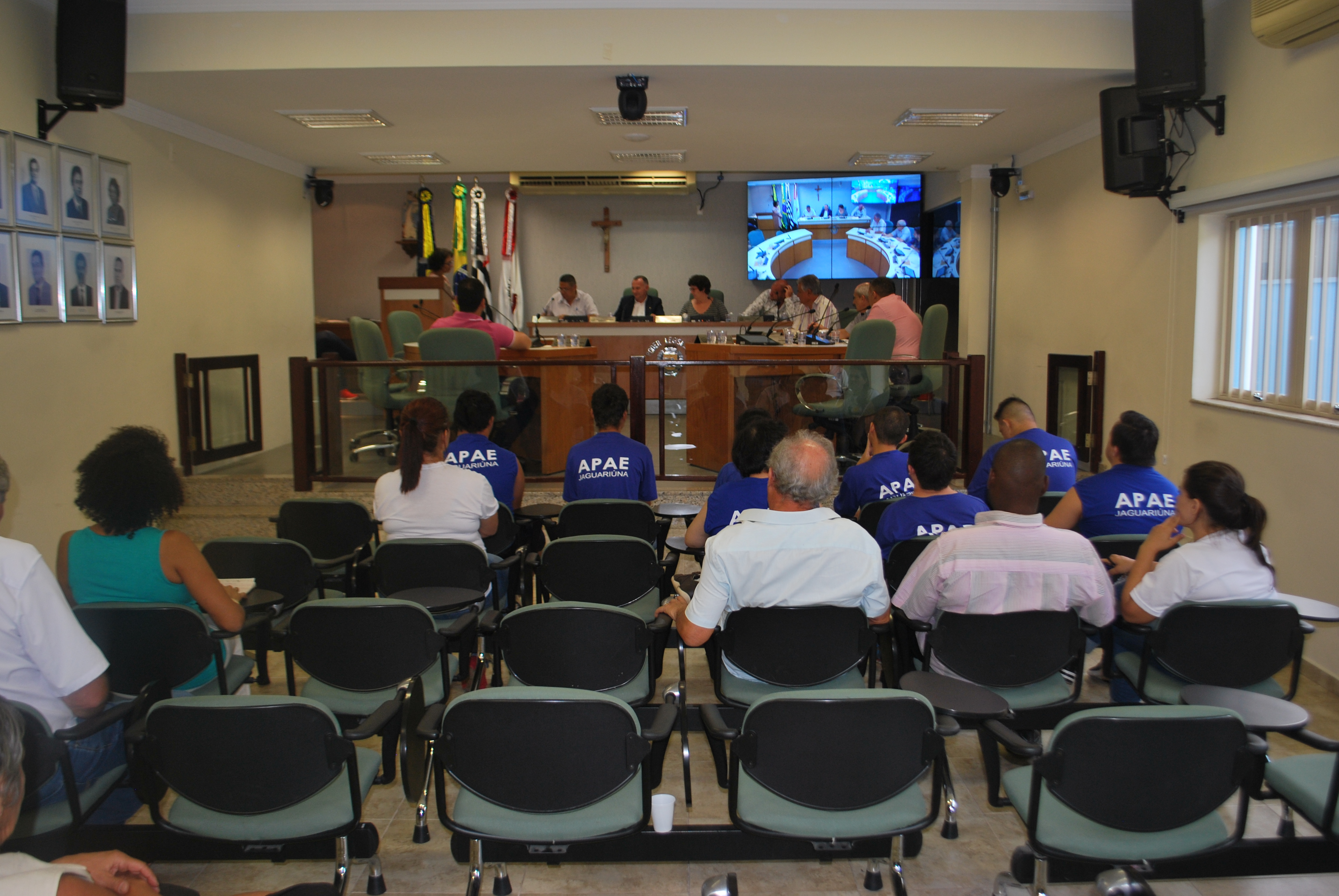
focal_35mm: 30
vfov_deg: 43.7
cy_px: 448
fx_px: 1117
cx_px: 670
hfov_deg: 61.9
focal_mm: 20
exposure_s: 1/60
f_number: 3.8
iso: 200
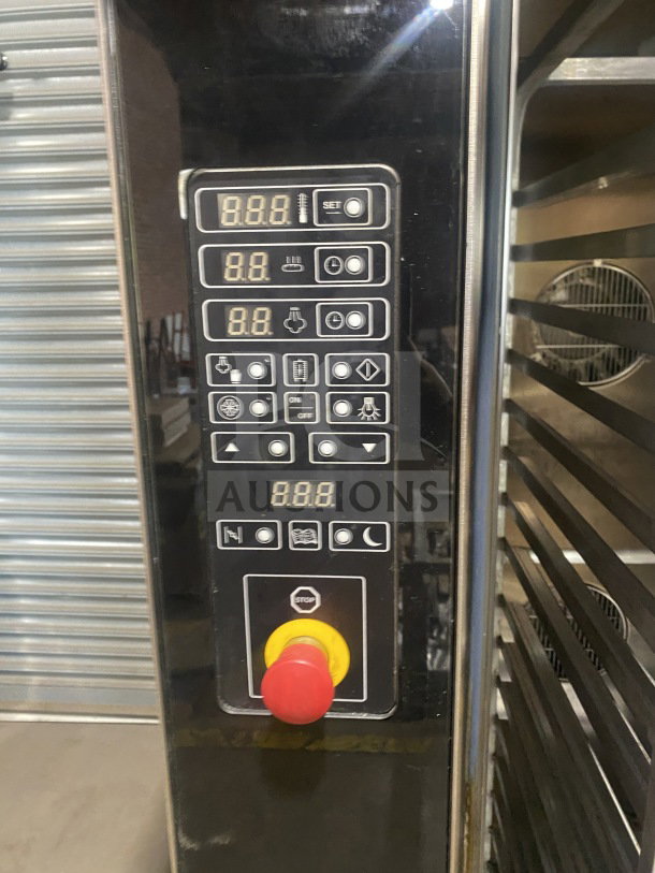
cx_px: 328
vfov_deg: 67.3
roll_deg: -0.6
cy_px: 436
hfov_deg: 53.1
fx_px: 656
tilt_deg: -12.4
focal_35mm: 26
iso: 640
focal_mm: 4.25
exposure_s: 1/31
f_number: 1.8
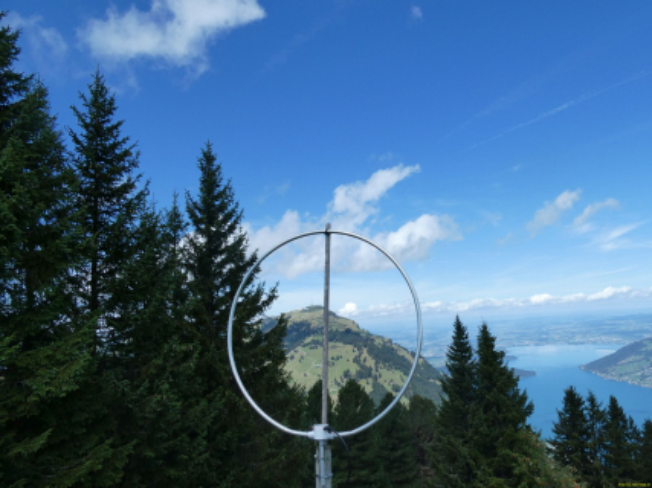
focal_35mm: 24
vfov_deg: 56.8
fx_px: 452
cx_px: 326
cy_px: 244
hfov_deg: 71.6
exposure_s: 1/1000
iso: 80
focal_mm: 4.3
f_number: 3.5
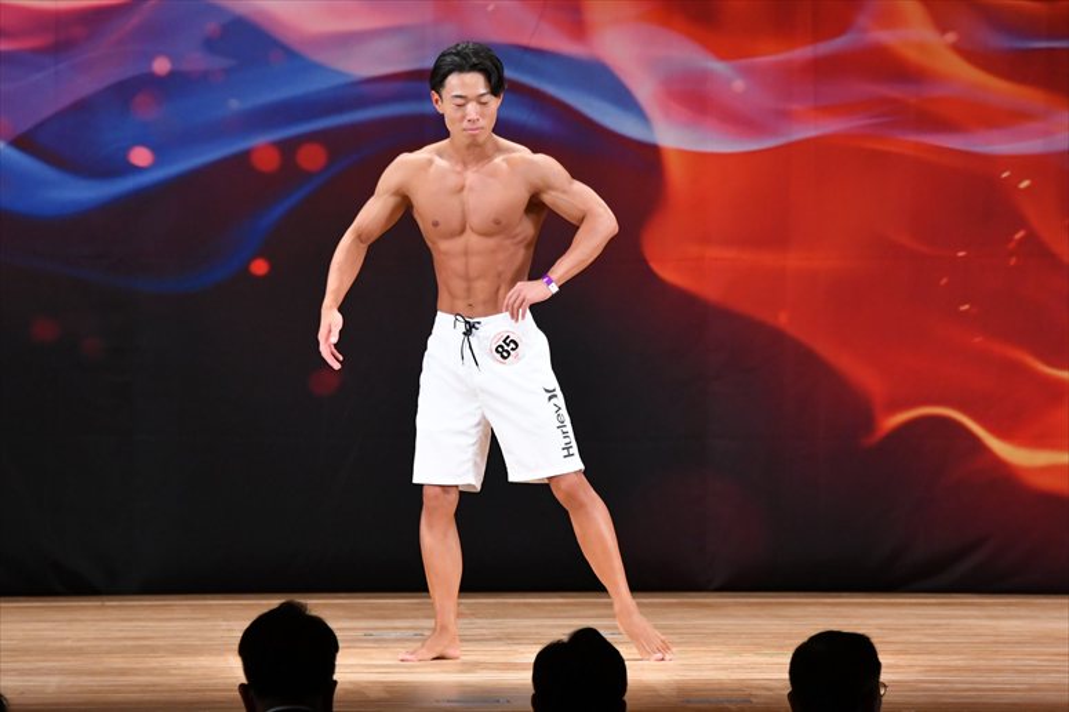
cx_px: 534
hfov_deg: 8.6
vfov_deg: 5.7
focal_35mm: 240
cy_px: 356
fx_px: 7123
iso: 3200
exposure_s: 1/400
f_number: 5.6
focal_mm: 160
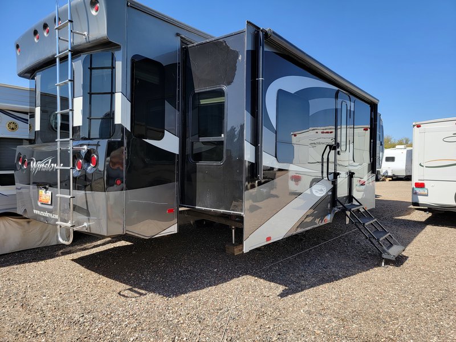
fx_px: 316
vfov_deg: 56.8
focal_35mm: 24
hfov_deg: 71.6
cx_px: 228
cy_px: 171
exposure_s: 1/474
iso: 16
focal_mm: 6.7
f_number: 1.8
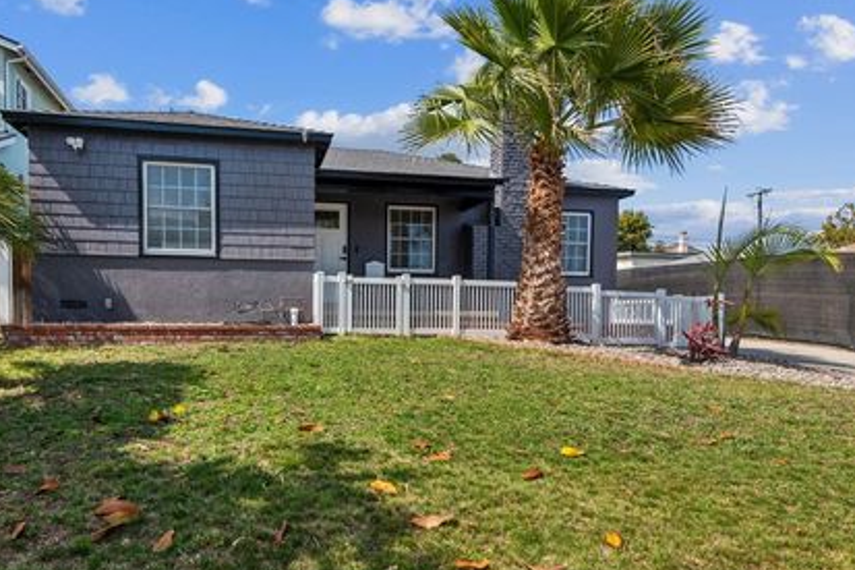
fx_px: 546
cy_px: 312
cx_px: 344
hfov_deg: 75.3
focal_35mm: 23
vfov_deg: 55.0
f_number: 11
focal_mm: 19
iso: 125
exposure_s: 1/125
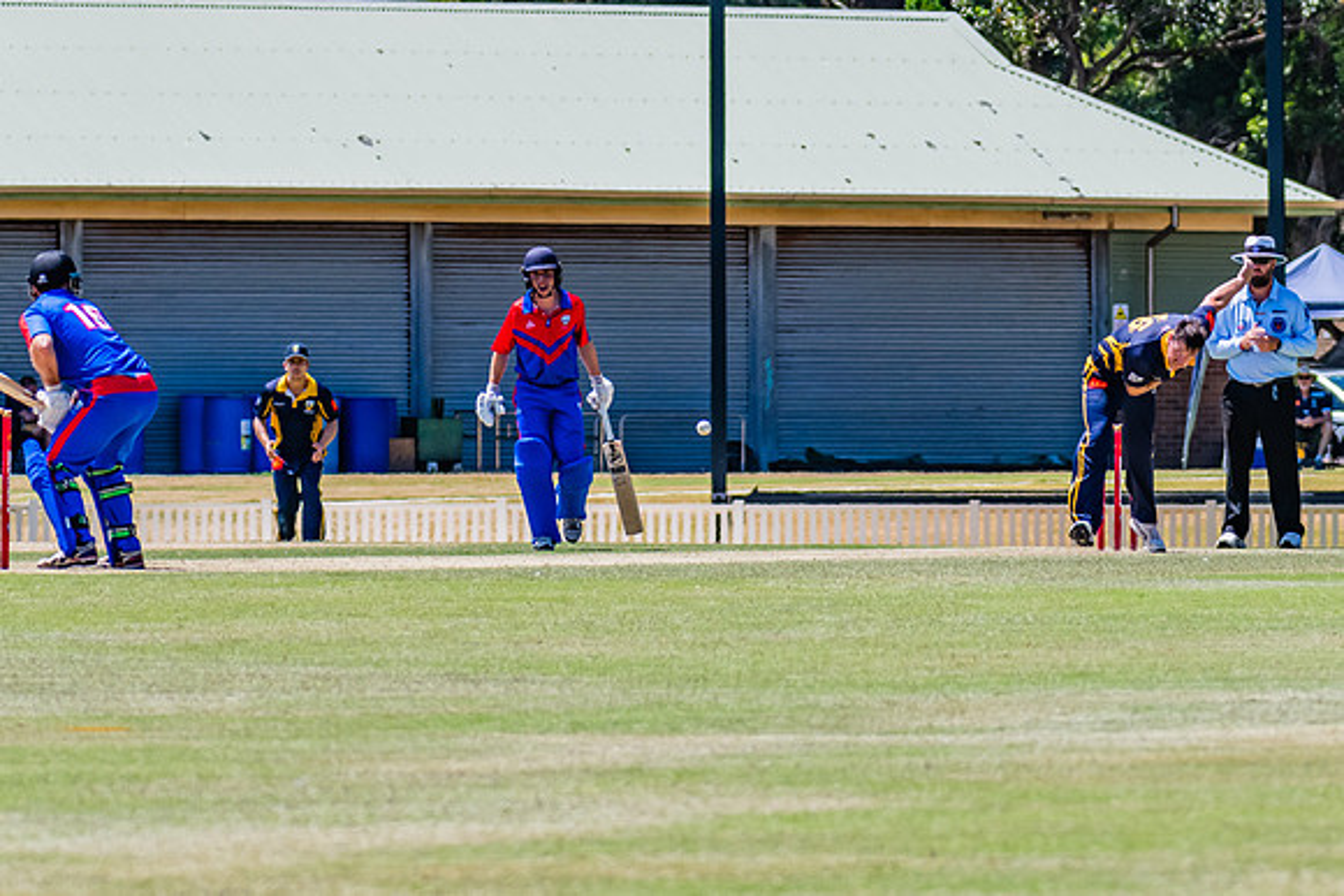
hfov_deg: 5.1
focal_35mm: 405
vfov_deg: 3.4
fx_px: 15124
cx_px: 1134
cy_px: 406
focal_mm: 240
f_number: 7.1
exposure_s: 1/2000
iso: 640
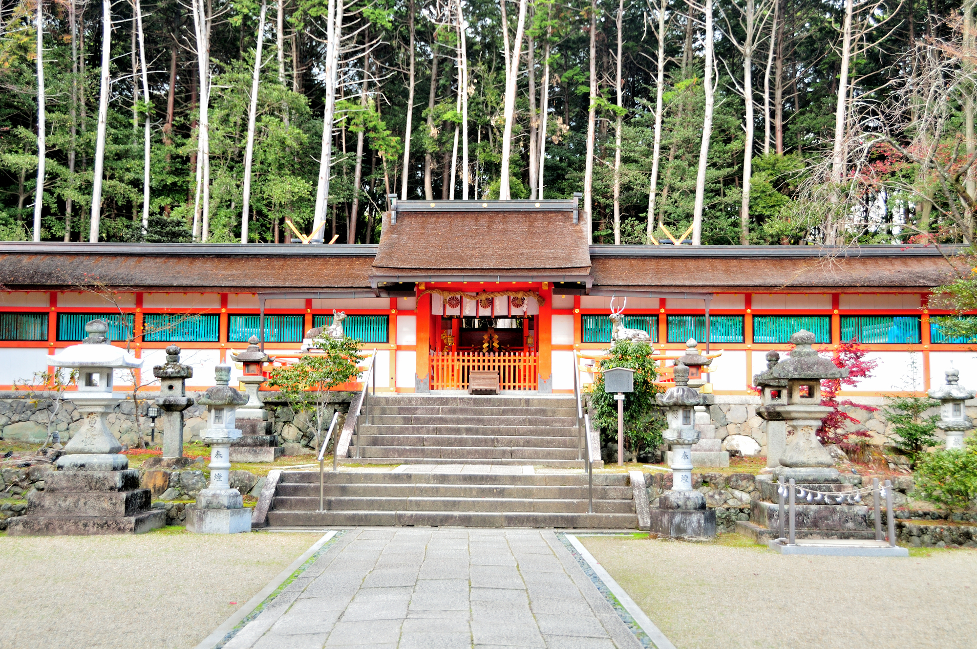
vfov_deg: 28.0
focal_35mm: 48
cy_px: 324
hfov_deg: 41.2
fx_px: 1301
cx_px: 488
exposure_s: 1/60
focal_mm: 32
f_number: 4
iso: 250
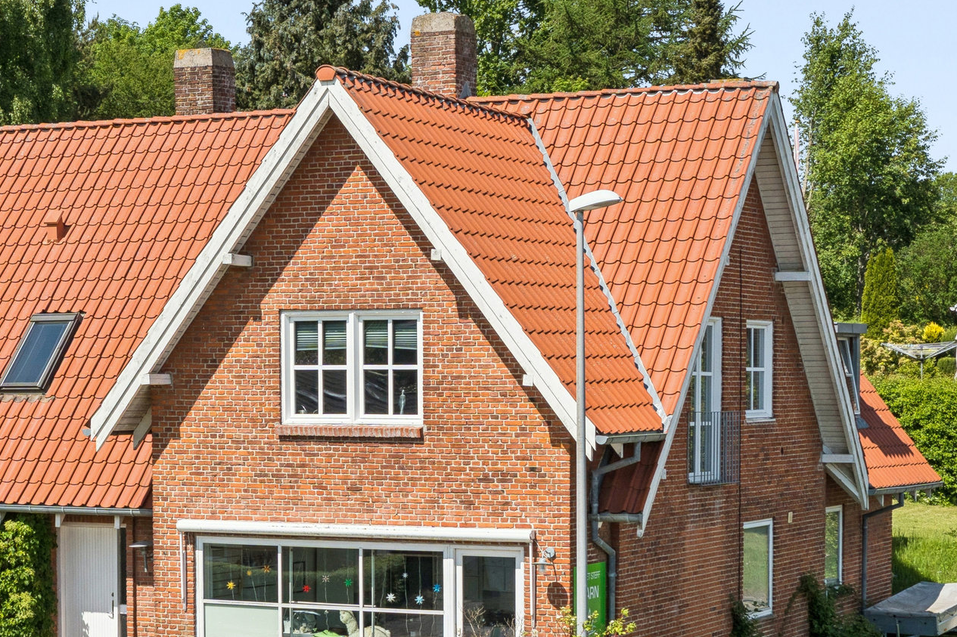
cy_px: 222
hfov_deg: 24.4
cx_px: 361
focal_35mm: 83
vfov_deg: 16.4
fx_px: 2206
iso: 400
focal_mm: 35
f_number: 10
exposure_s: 1/1000
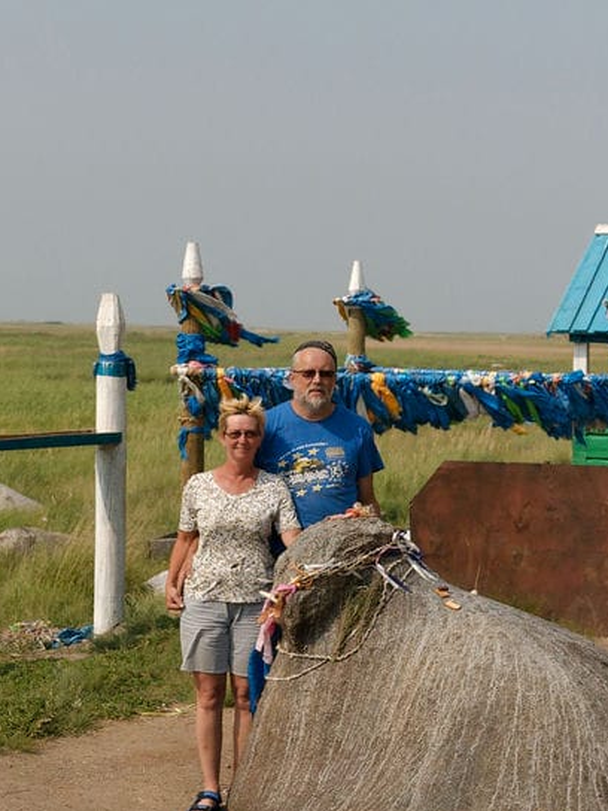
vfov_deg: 21.8
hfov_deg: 16.4
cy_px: 469
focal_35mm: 90
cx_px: 267
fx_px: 2108
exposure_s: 1/2500
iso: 800
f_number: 5
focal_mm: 34
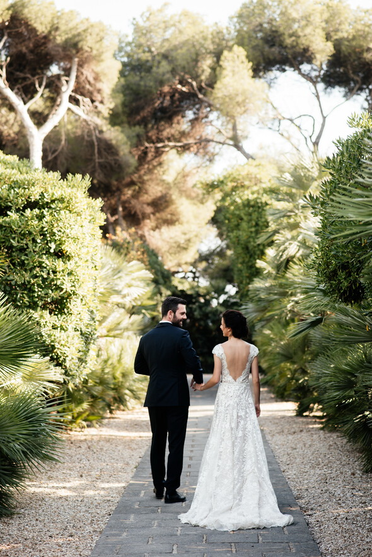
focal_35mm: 85
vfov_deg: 23.9
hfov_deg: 16.1
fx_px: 1316
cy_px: 278
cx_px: 186
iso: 200
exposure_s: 1/400
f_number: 3.2
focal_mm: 85
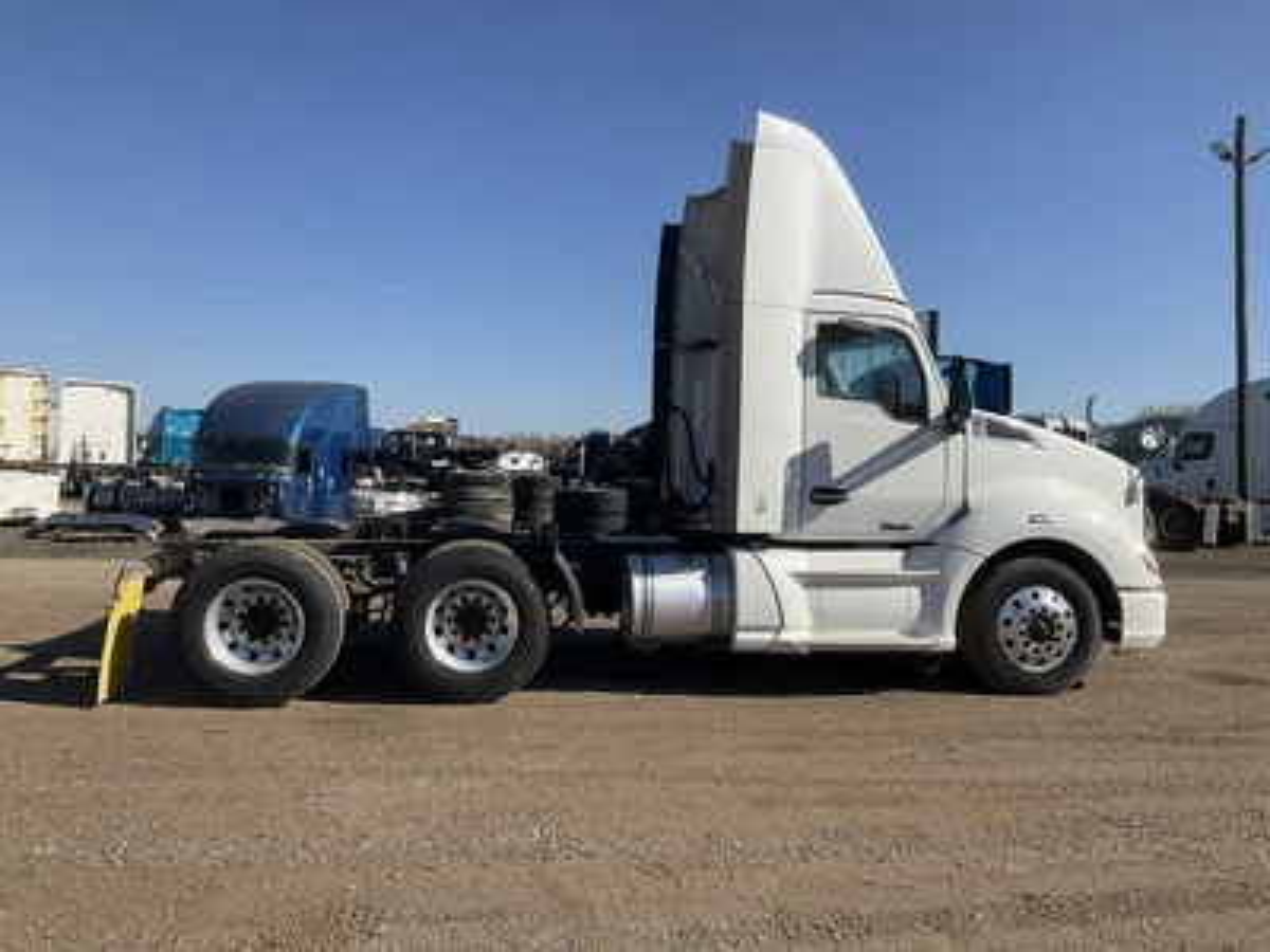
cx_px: 635
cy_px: 476
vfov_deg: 48.2
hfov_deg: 61.7
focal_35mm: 29
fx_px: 1064
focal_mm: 3
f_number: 1.8
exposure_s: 1/2320
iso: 25
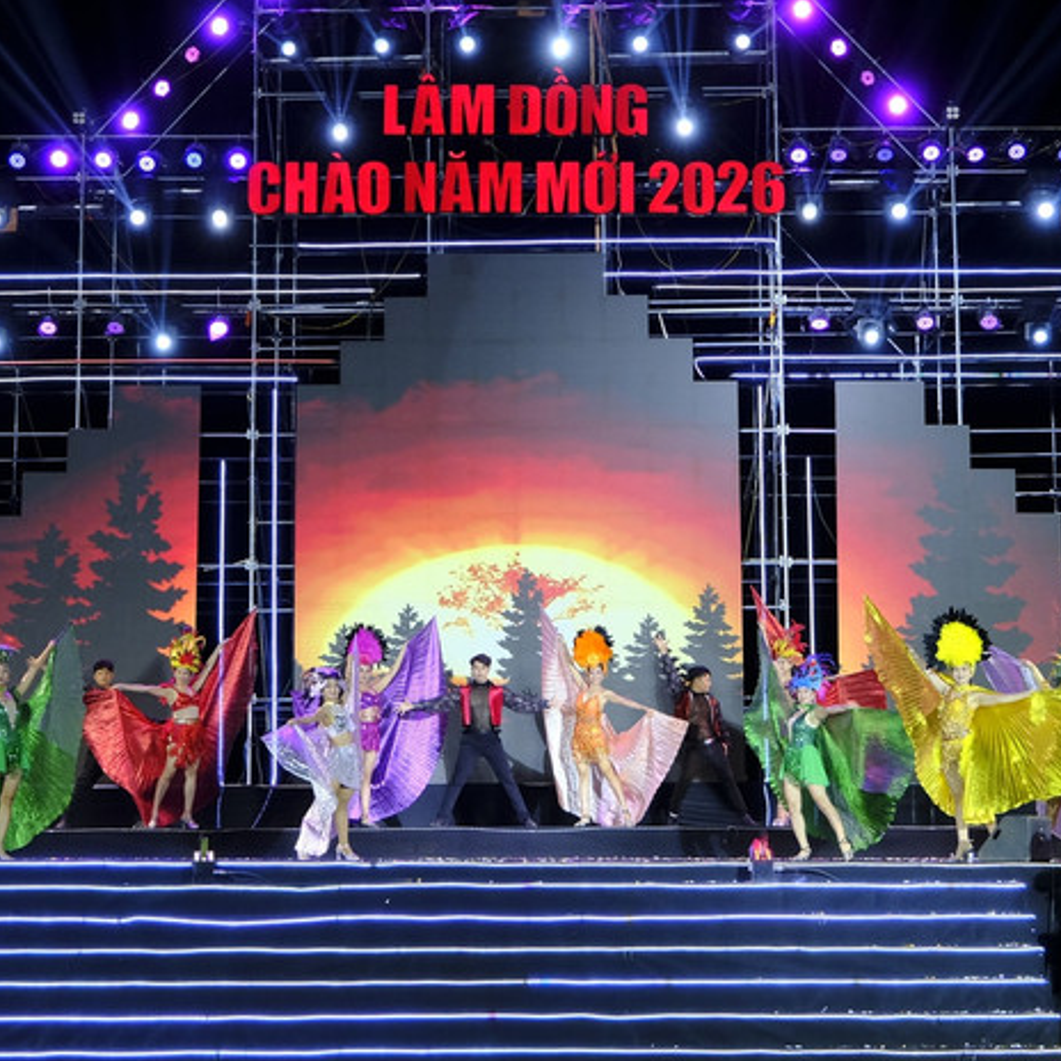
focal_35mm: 61
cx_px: 471
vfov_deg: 28.1
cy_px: 448
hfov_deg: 28.1
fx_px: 2115
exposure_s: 1/100
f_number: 4
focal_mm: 24.7
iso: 1000
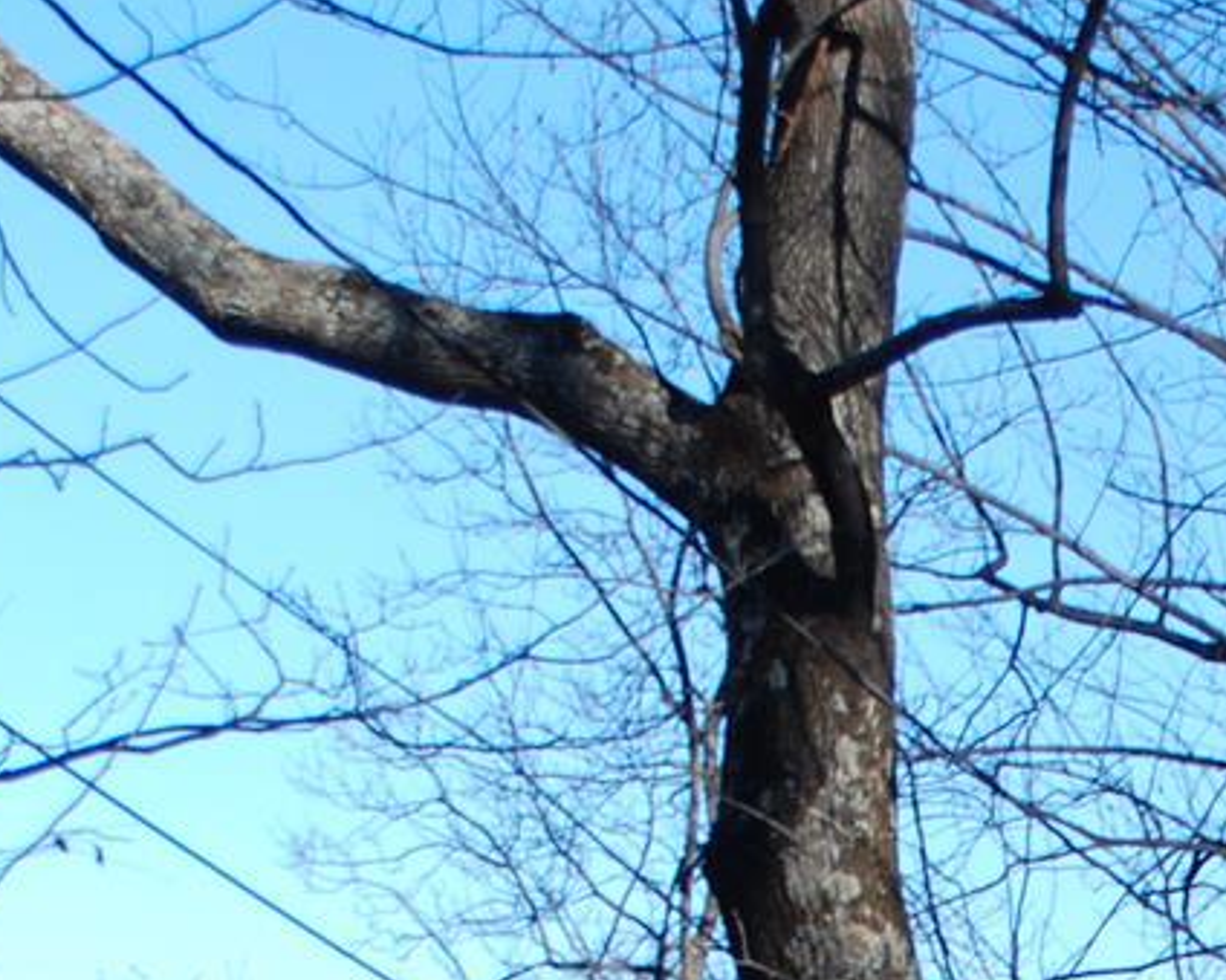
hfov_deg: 10.5
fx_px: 6421
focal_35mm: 177
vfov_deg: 8.3
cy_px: 1969
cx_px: 1807
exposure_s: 1/125
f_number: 5.6
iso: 160
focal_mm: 26
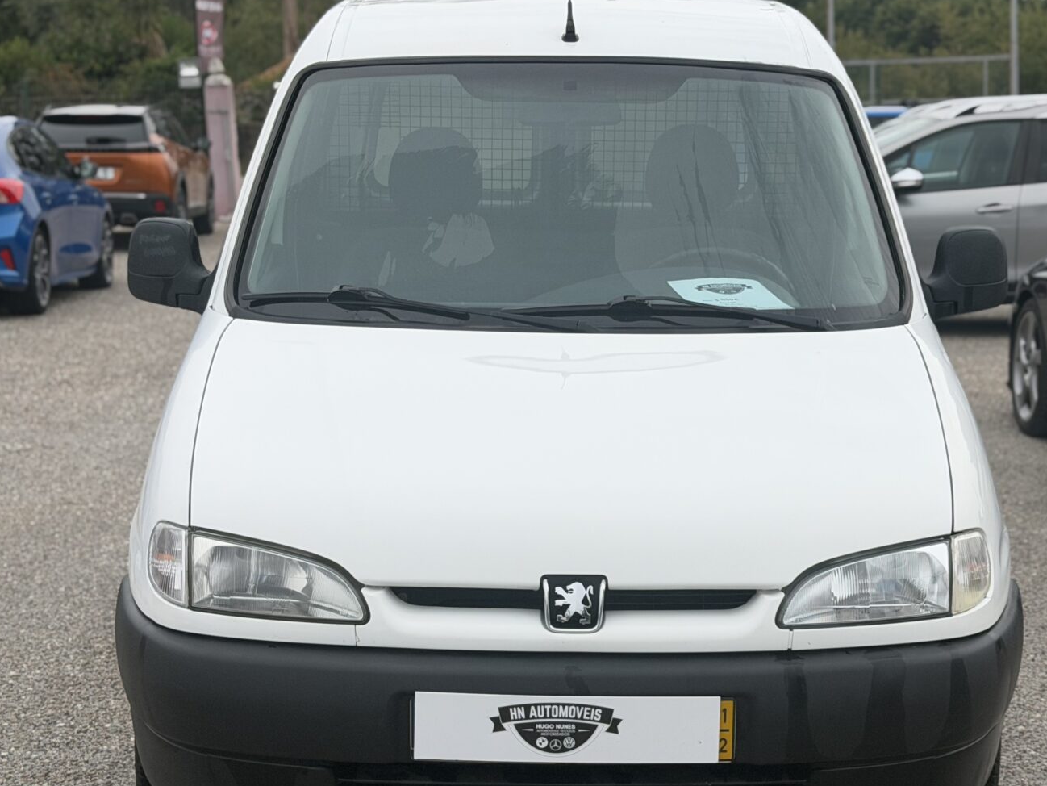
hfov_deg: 27.4
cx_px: 601
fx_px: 2148
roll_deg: +2.7
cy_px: 442
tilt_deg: -9.4
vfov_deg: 20.7
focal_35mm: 71
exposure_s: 1/2273
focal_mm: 6.76
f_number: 1.78
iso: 64
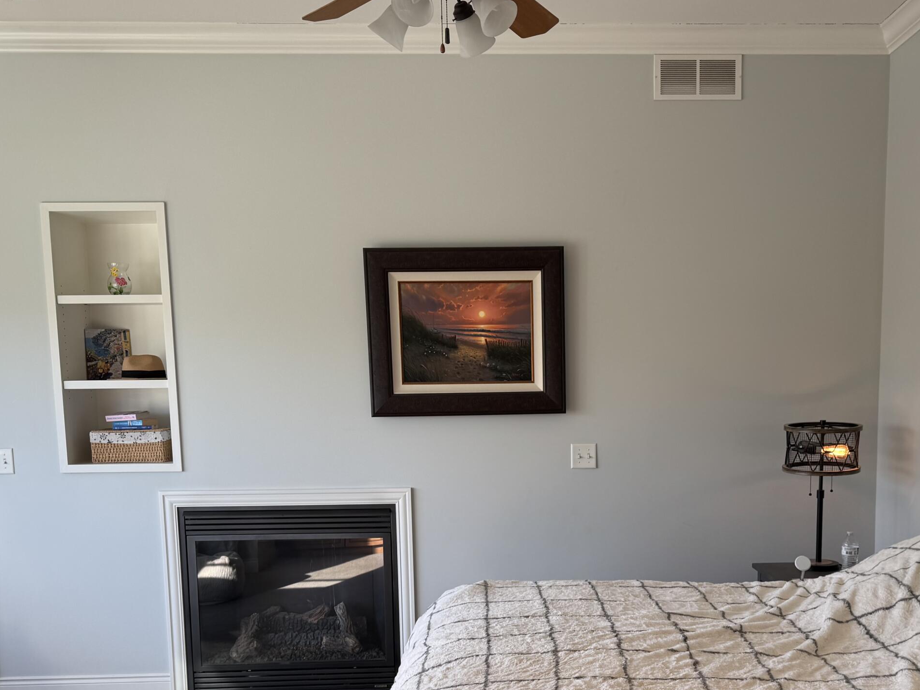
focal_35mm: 38
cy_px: 512
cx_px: 533
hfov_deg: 48.8
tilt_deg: -8.2
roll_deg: +1.0
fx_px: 1010
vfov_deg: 36.9
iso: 64
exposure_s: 1/120
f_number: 1.78
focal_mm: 6.76
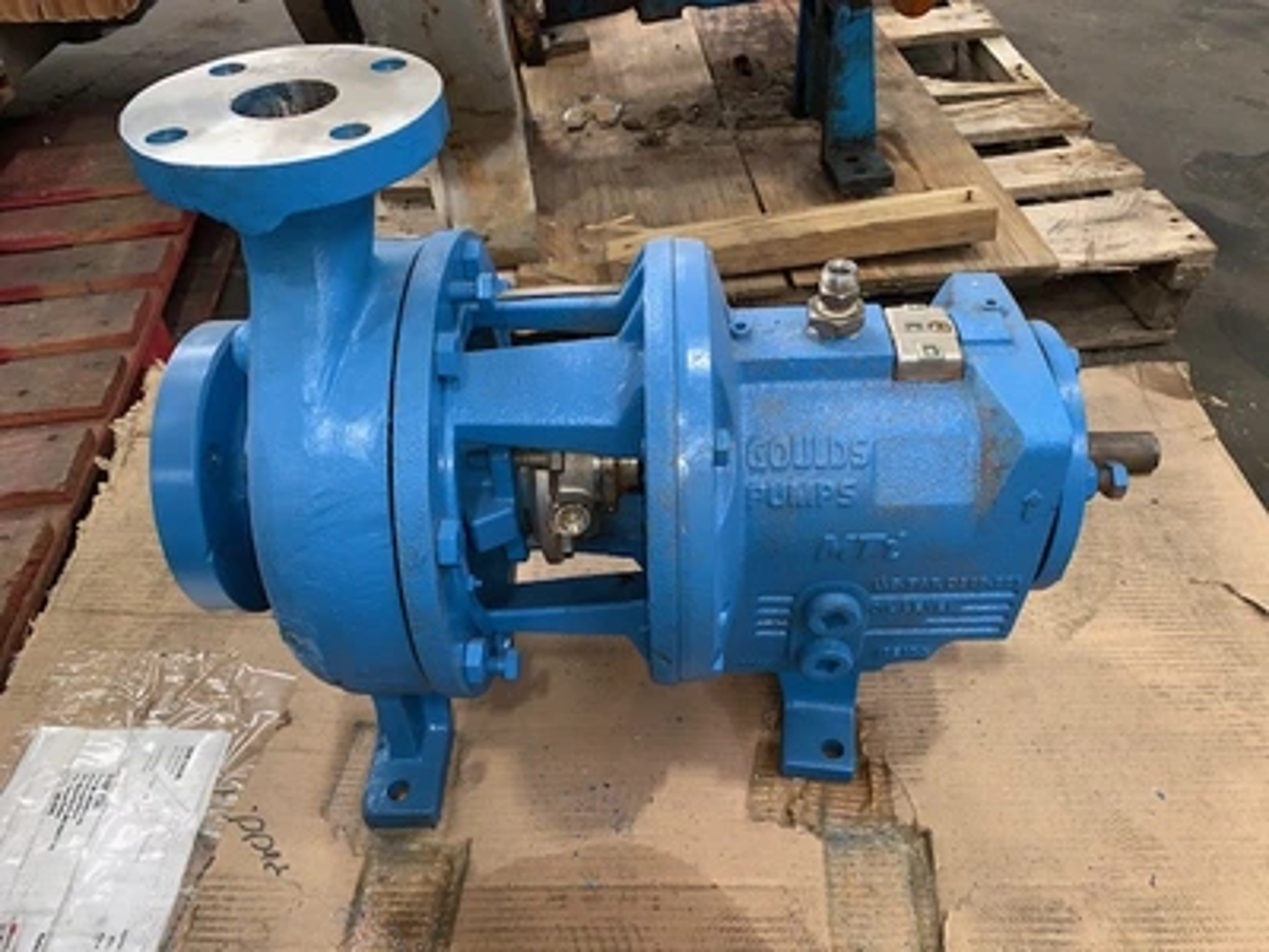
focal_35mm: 26
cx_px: 634
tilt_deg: -42.9
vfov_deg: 53.1
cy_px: 476
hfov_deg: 67.3
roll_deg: +1.3
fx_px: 953
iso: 32
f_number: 1.8
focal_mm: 4.25
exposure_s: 1/45
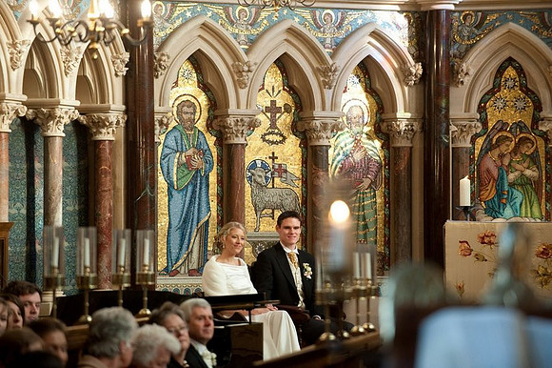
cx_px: 276
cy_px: 184
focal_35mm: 200
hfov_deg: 10.3
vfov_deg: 6.9
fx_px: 3065
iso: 800
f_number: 4
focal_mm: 200
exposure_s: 1/60
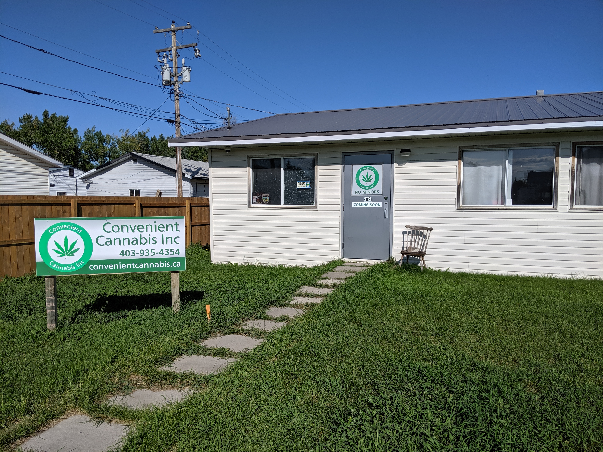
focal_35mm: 27
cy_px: 226
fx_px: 470
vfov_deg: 51.4
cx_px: 302
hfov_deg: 65.3
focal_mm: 4.44
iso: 56
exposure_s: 1/5882
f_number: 1.8
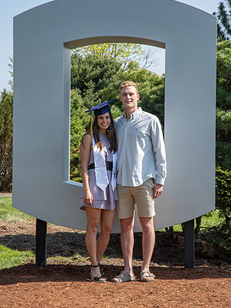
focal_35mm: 111
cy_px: 148
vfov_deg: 17.7
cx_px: 120
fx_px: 988
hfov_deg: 13.3
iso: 100
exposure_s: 1/200
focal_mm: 62
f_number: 6.3
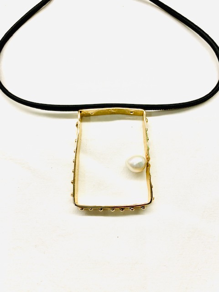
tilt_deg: -66.9
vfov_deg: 67.3
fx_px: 219
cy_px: 146
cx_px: 110
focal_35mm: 26
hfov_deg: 53.1
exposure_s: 1/71
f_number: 1.8
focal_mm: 4.25
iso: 100
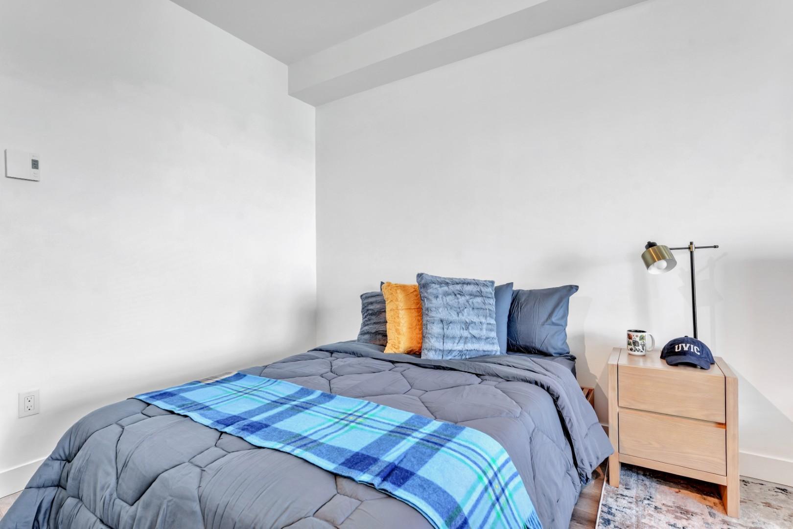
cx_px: 396
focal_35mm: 18
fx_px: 390
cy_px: 264
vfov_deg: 68.3
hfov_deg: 91.0
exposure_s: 1/25
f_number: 8
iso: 400
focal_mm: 17.7
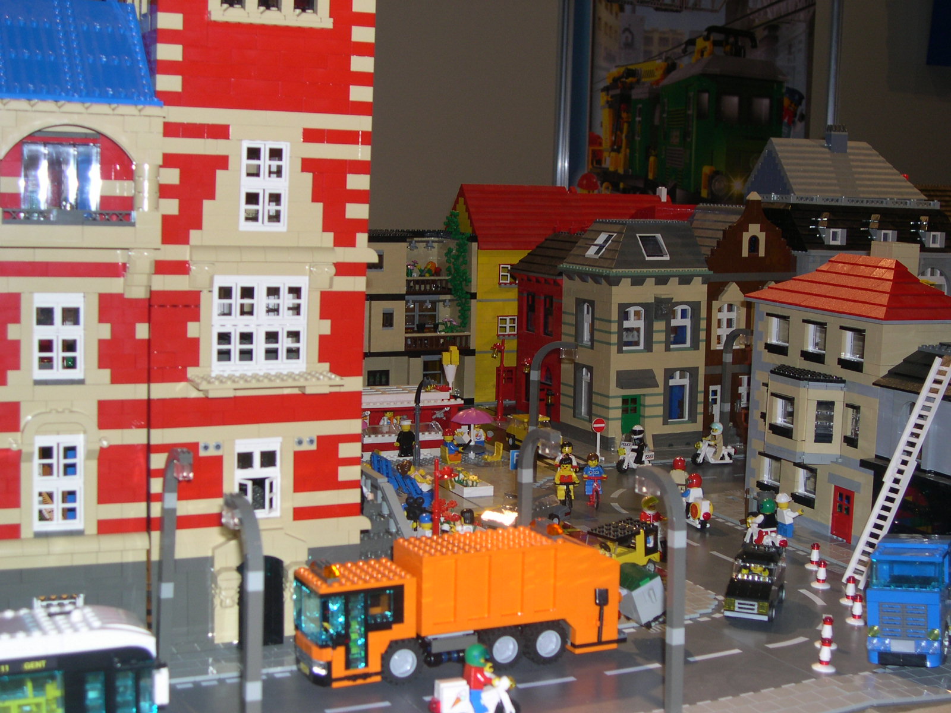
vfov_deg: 28.0
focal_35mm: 52
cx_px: 476
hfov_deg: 36.8
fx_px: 1429
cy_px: 356
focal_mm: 11.1
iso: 100
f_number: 3.2
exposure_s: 1/60
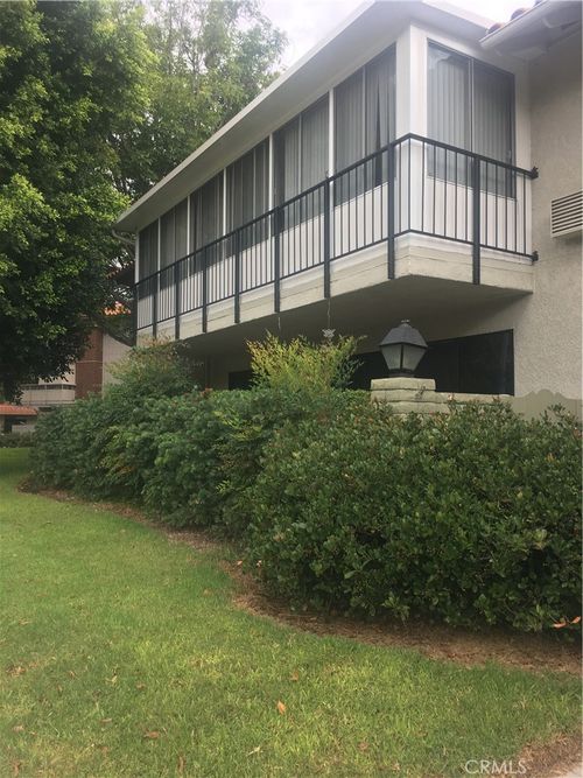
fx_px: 651
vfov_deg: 61.7
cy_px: 389
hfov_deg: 48.2
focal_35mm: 29
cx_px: 292
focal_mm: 4.15
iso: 25
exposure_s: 1/124
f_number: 2.2
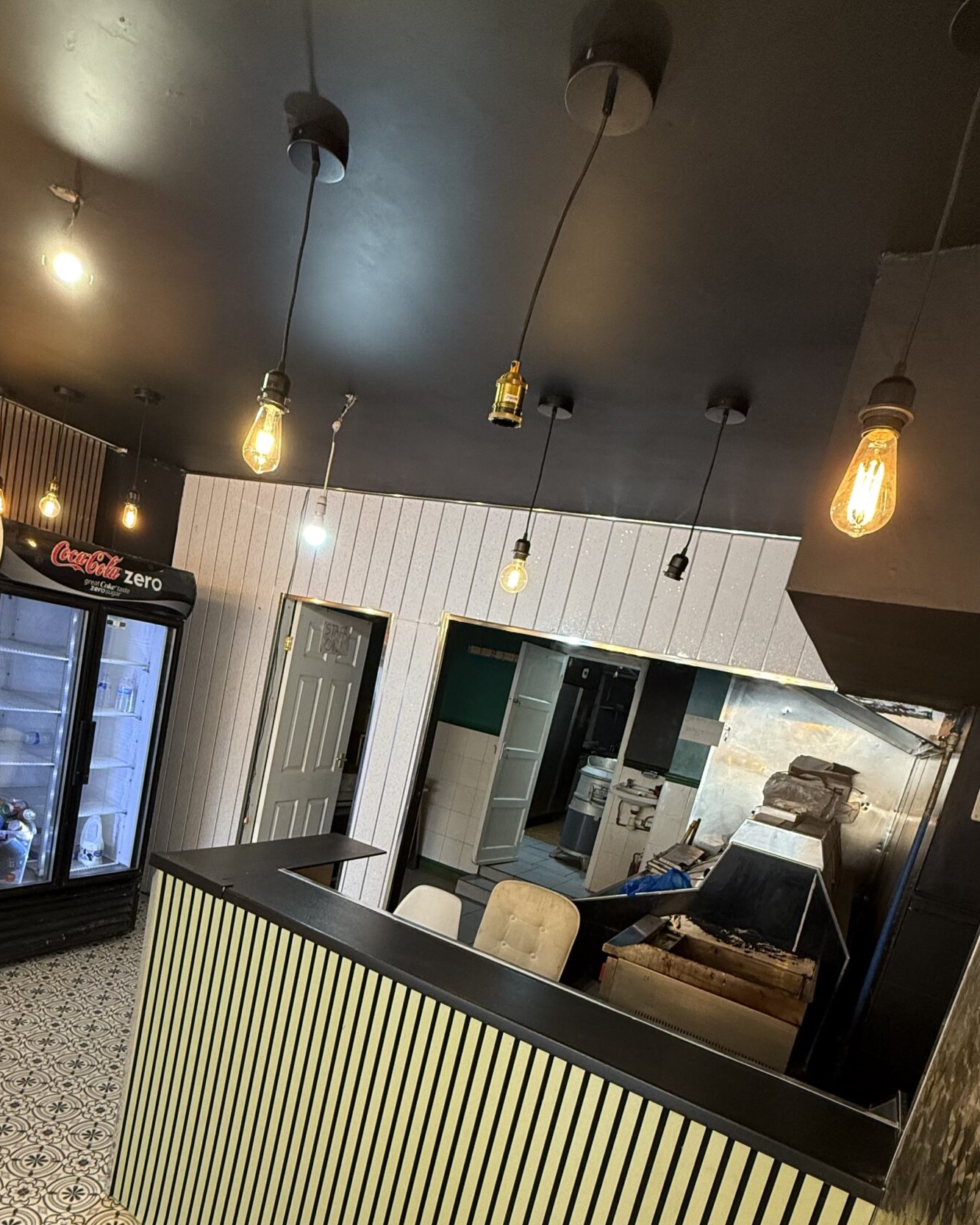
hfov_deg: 65.3
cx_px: 428
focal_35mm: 21
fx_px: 761
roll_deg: -12.9
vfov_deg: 75.4
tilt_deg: -9.3
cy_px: 808
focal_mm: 2.22
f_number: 2.2
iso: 320
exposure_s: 1/100
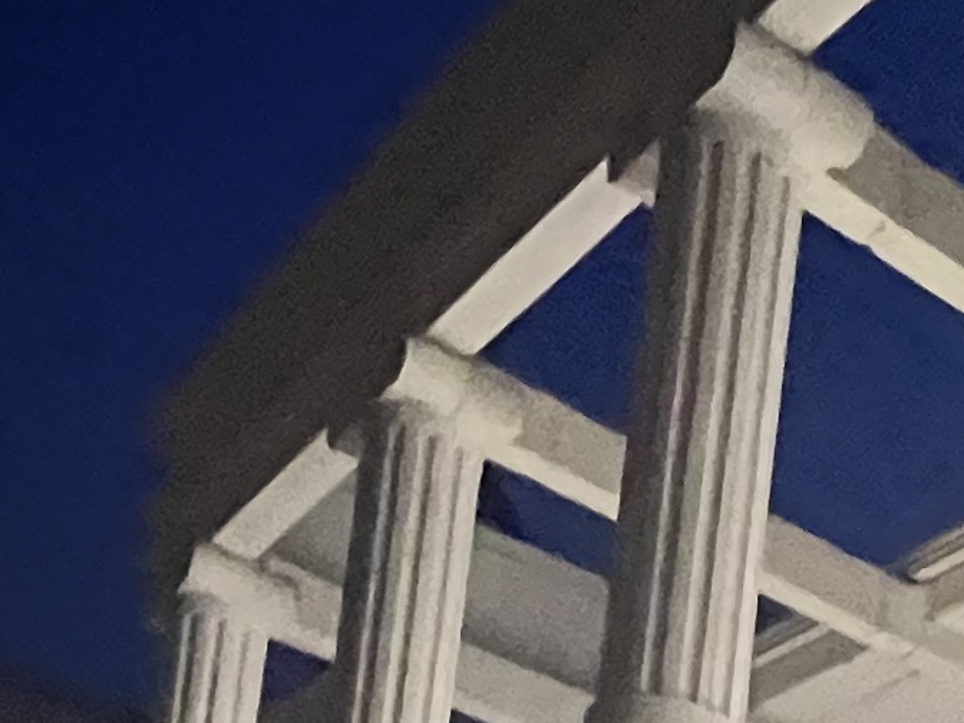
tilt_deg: +1.4
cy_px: 1686
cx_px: 1052
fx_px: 2172
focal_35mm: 78
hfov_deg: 23.5
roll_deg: -8.0
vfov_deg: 13.9
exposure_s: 1/40
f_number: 1.8
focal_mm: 1.57
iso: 1000
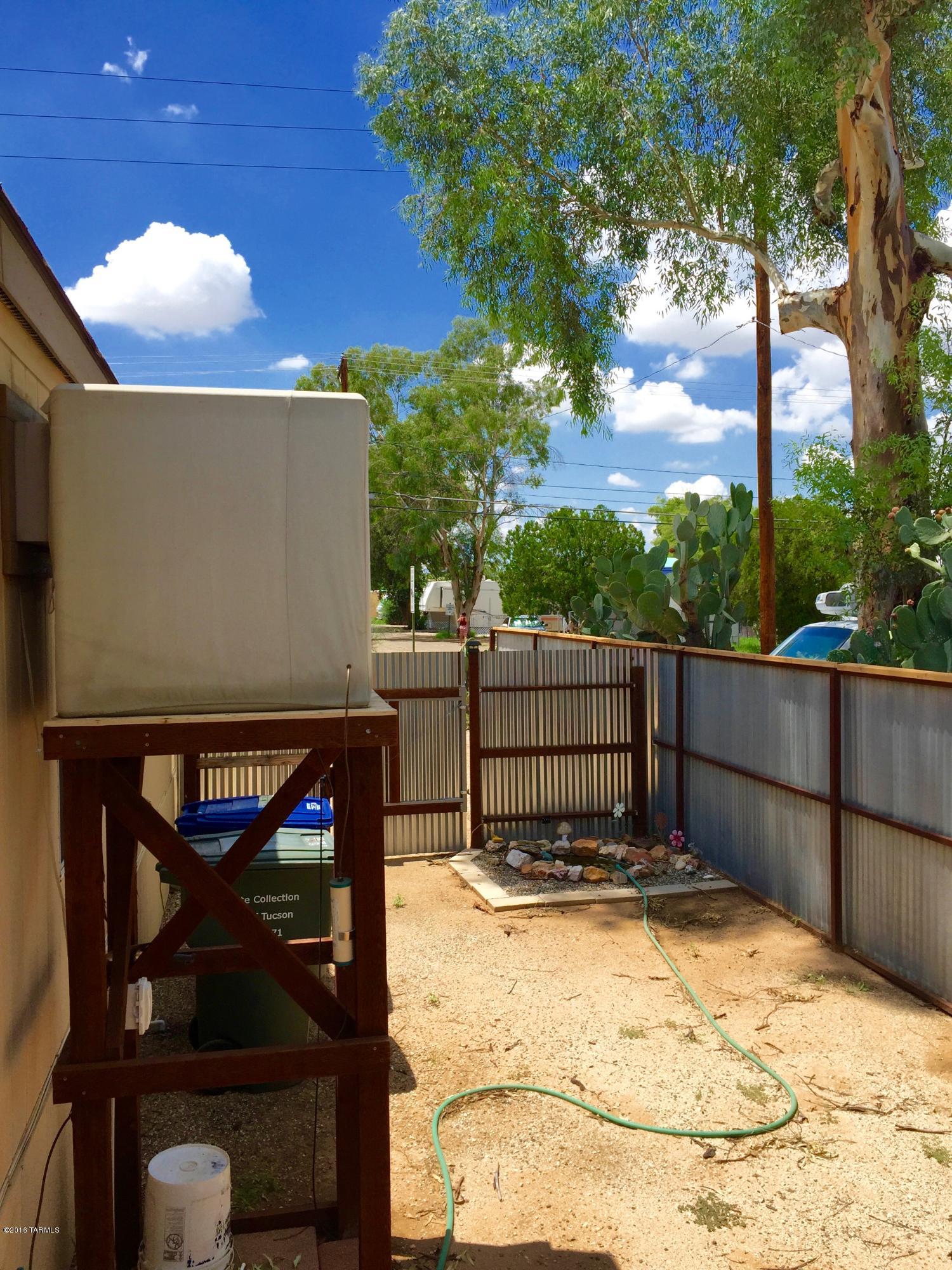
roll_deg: +0.7
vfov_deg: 61.7
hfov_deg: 48.2
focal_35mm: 29
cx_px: 476
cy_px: 635
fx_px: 1063
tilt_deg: -1.6
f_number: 2.2
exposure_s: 1/1799
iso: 32
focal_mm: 4.15
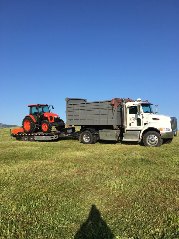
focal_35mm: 29
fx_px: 200
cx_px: 90
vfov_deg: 61.7
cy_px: 120
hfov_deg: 48.2
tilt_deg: +6.9
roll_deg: -1.1
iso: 25
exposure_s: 1/1538
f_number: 2.2
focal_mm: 4.15
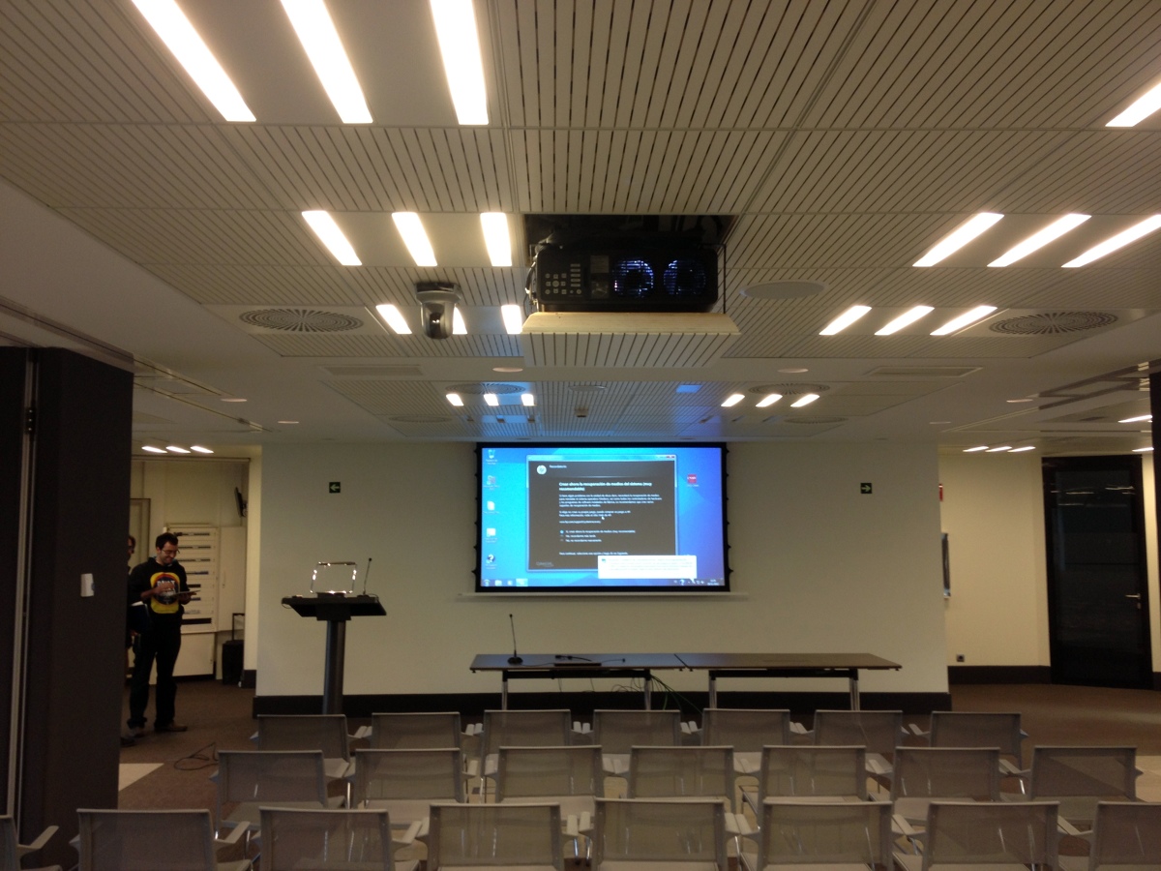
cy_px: 436
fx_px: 1174
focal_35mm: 35
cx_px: 580
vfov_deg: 40.7
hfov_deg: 52.6
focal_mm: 4.28
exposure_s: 1/20
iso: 50
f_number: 2.4
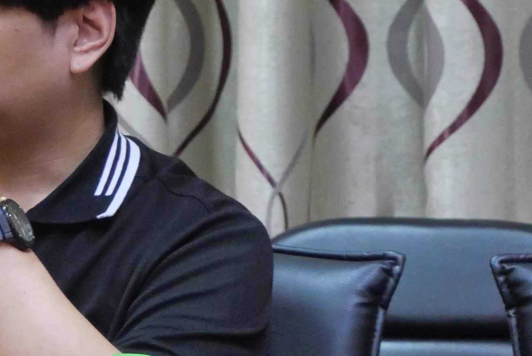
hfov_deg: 5.8
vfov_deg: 3.9
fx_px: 5205
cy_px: 152
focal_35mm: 352
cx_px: -4
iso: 3200
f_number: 5.6
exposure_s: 1/25
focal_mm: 60
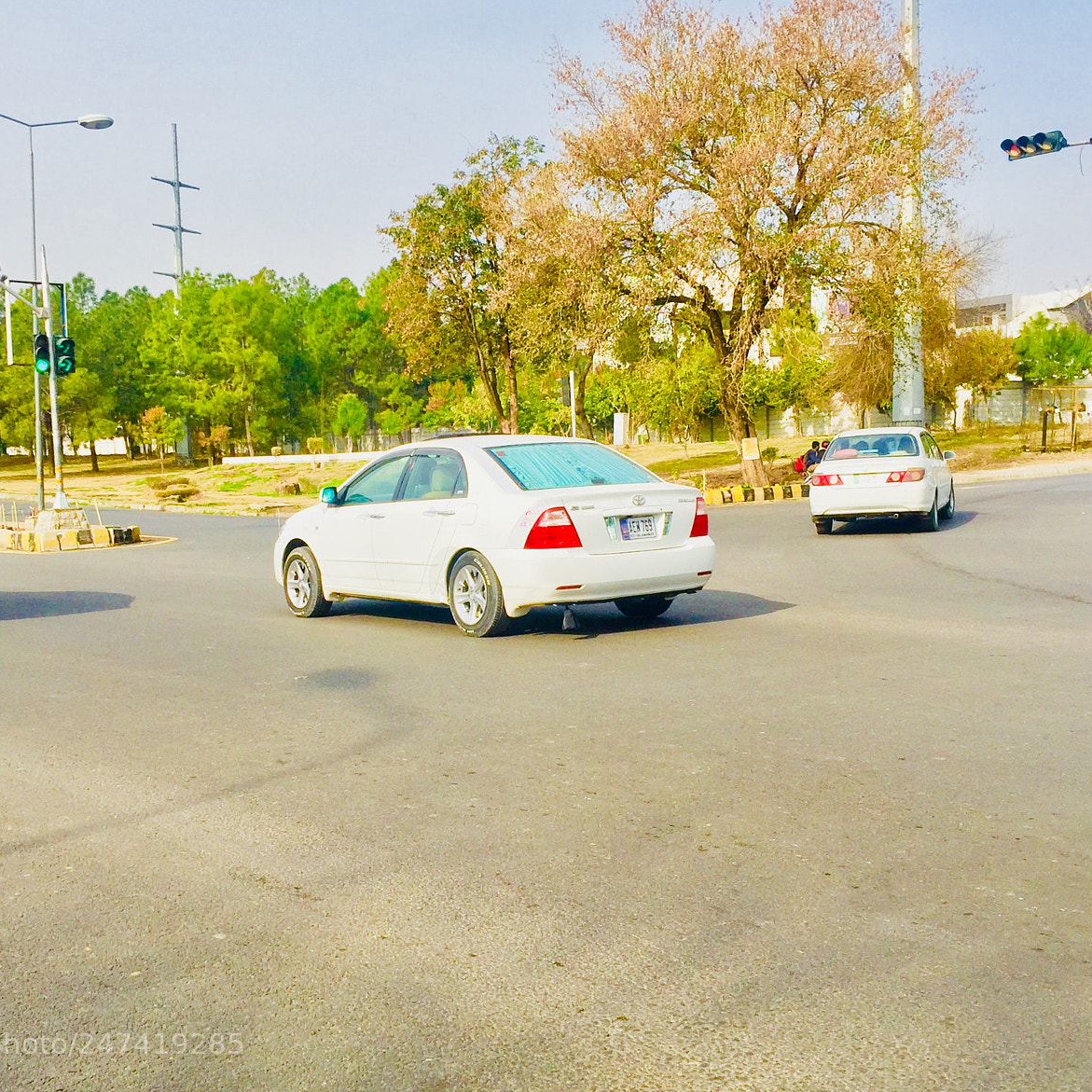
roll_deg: +2.9
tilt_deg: -1.4
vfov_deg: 47.2
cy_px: 558
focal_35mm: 35
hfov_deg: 47.2
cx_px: 502
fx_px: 1249
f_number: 2.2
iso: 32
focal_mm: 4.15
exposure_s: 1/2326
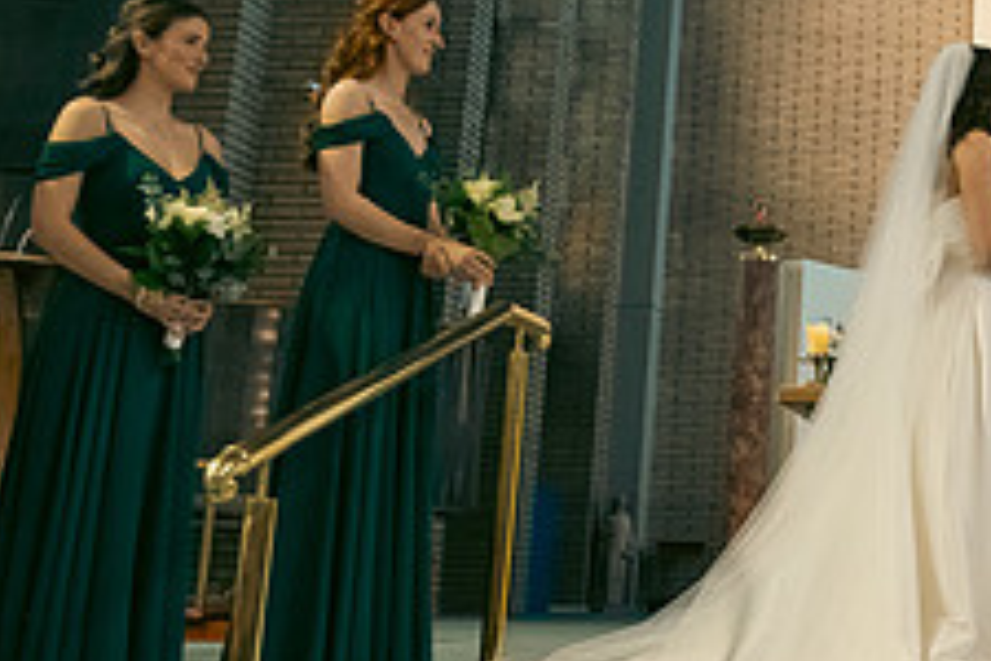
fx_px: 1707
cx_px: 1088
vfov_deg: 21.7
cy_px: 161
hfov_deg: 29.3
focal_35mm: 62
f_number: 3.5
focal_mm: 24
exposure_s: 1/160
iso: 1000
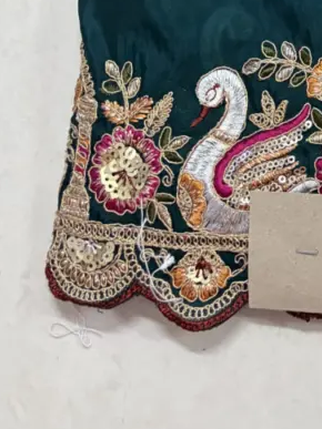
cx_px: 474
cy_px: -273
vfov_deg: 19.0
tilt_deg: -70.0
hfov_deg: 15.8
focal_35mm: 86
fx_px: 1067
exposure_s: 1/33
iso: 400
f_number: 1.6
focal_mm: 5.96
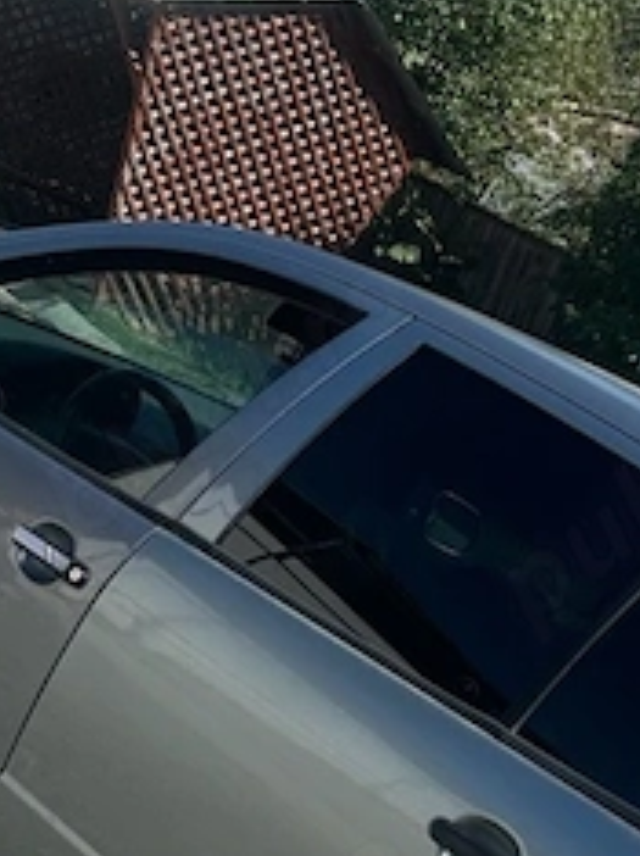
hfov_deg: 16.6
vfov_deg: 22.0
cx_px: 315
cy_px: 530
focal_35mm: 89
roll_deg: -28.6
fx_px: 2198
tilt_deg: -5.8
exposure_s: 1/3356
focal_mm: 5.7
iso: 50
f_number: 1.5
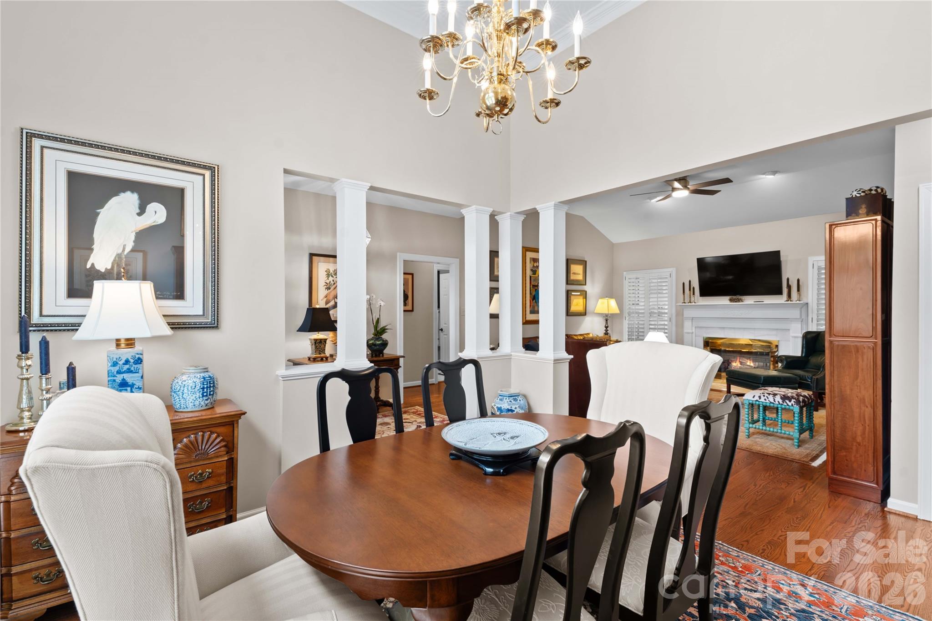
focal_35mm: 16
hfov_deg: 96.7
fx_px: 414
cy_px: 310
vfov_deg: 73.7
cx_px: 466
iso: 100
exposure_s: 1/1.67
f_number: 8
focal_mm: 16
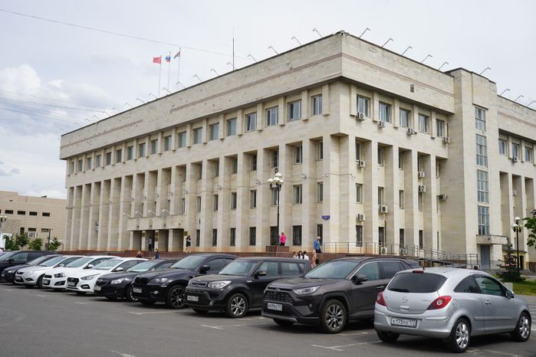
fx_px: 551
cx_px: 268
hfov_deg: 51.9
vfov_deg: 35.9
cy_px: 178
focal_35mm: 37
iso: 100
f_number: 10
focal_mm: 37
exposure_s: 1/160
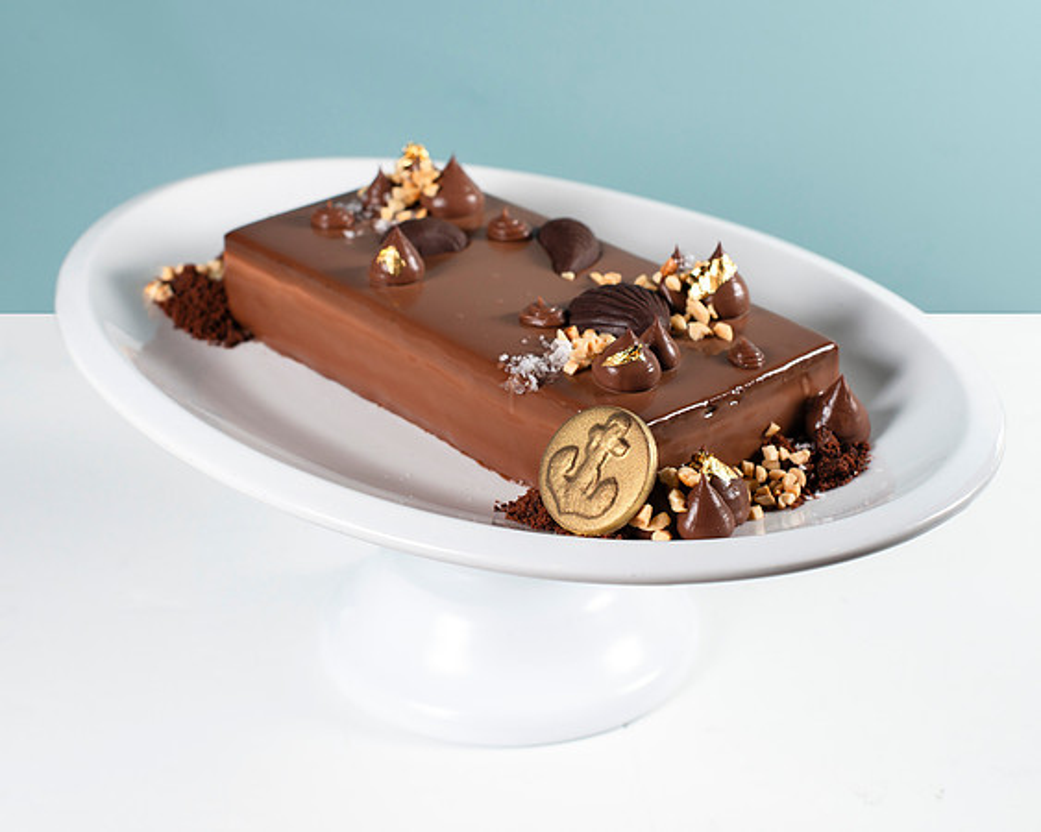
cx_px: 559
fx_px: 2024
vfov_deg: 23.2
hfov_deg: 28.8
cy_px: 396
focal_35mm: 66
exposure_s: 1/200
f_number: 5.6
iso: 200
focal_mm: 50
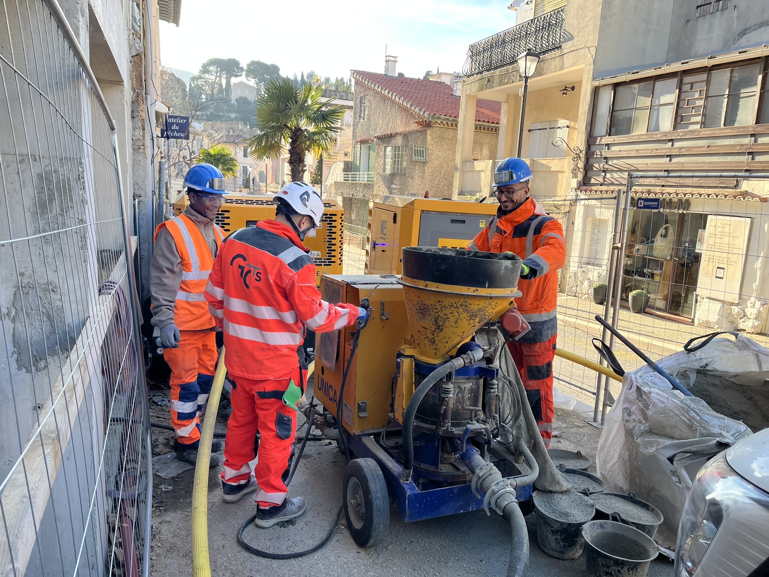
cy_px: 288
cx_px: 384
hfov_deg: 67.3
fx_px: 578
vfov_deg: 53.1
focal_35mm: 26
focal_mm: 5.1
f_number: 1.6
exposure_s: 1/404
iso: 50
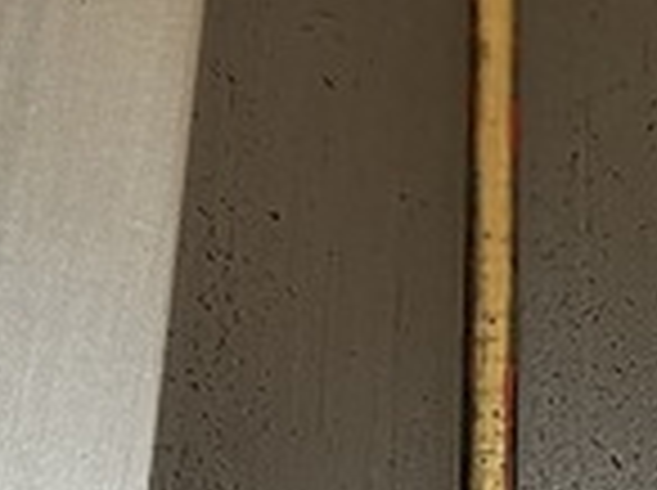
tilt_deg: -54.9
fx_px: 2160
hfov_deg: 17.1
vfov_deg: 12.9
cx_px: 531
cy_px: 310
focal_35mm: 114
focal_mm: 5.1
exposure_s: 1/77
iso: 125
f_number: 1.6
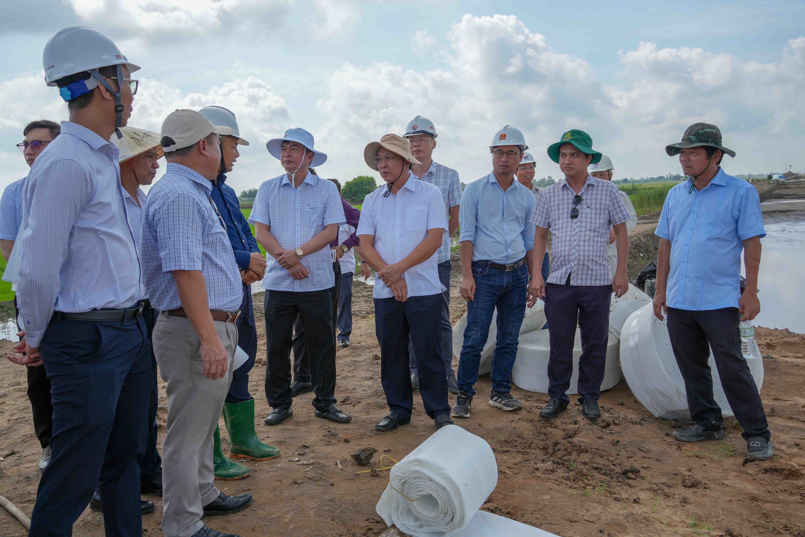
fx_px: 704
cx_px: 402
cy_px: 268
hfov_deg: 59.5
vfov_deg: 41.7
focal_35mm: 32
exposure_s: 1/800
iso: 100
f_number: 4
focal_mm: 21
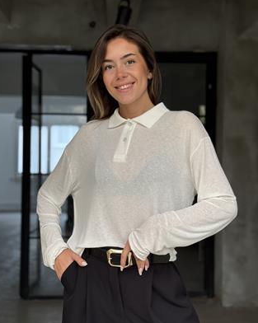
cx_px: 127
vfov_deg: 36.7
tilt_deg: +0.1
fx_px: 487
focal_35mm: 51
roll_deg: -1.0
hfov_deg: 29.7
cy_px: 160
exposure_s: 1/169
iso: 80
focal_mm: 6.76
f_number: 1.78
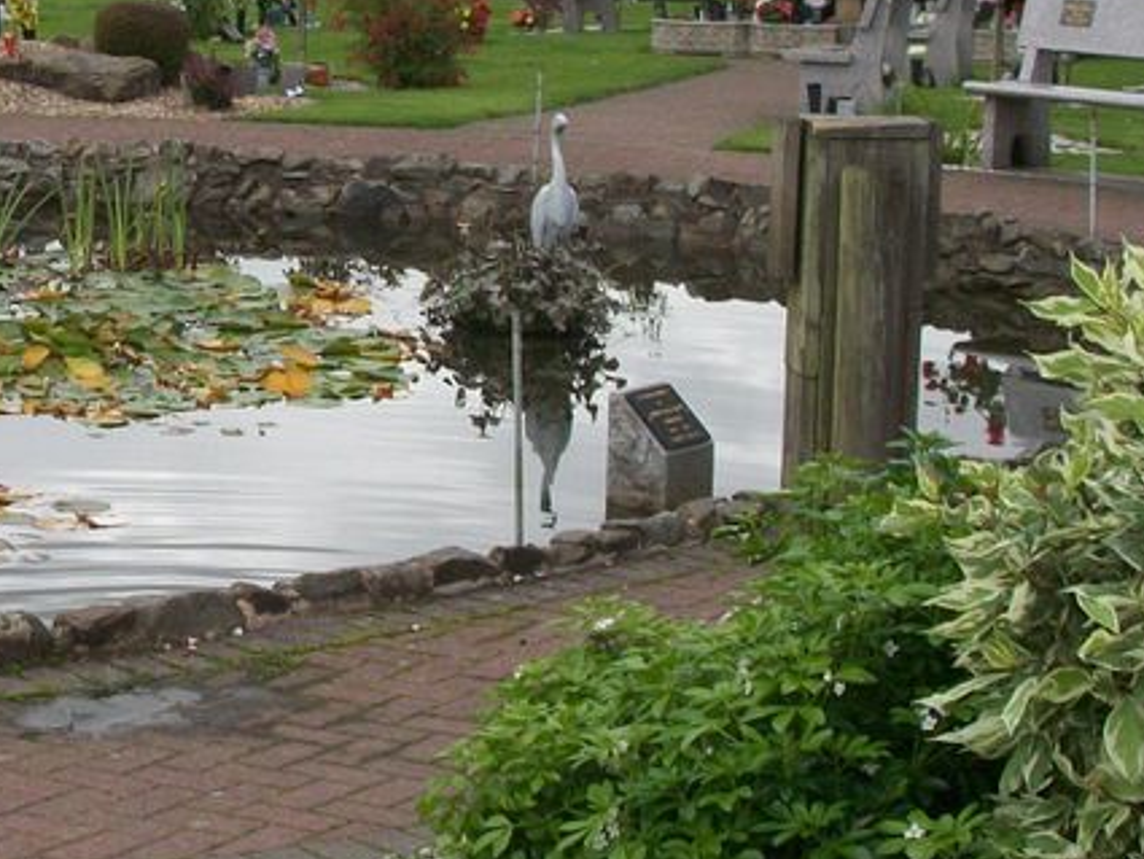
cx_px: 24
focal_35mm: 106
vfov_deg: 13.9
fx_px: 3504
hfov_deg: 18.1
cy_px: 226
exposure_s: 1/400
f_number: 3.5
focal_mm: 7.8
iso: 80
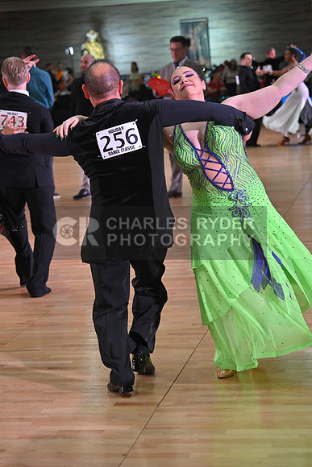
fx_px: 1234
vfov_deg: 21.5
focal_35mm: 95
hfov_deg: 14.4
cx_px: 156
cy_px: 234
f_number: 5
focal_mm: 95
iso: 2500
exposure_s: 1/320
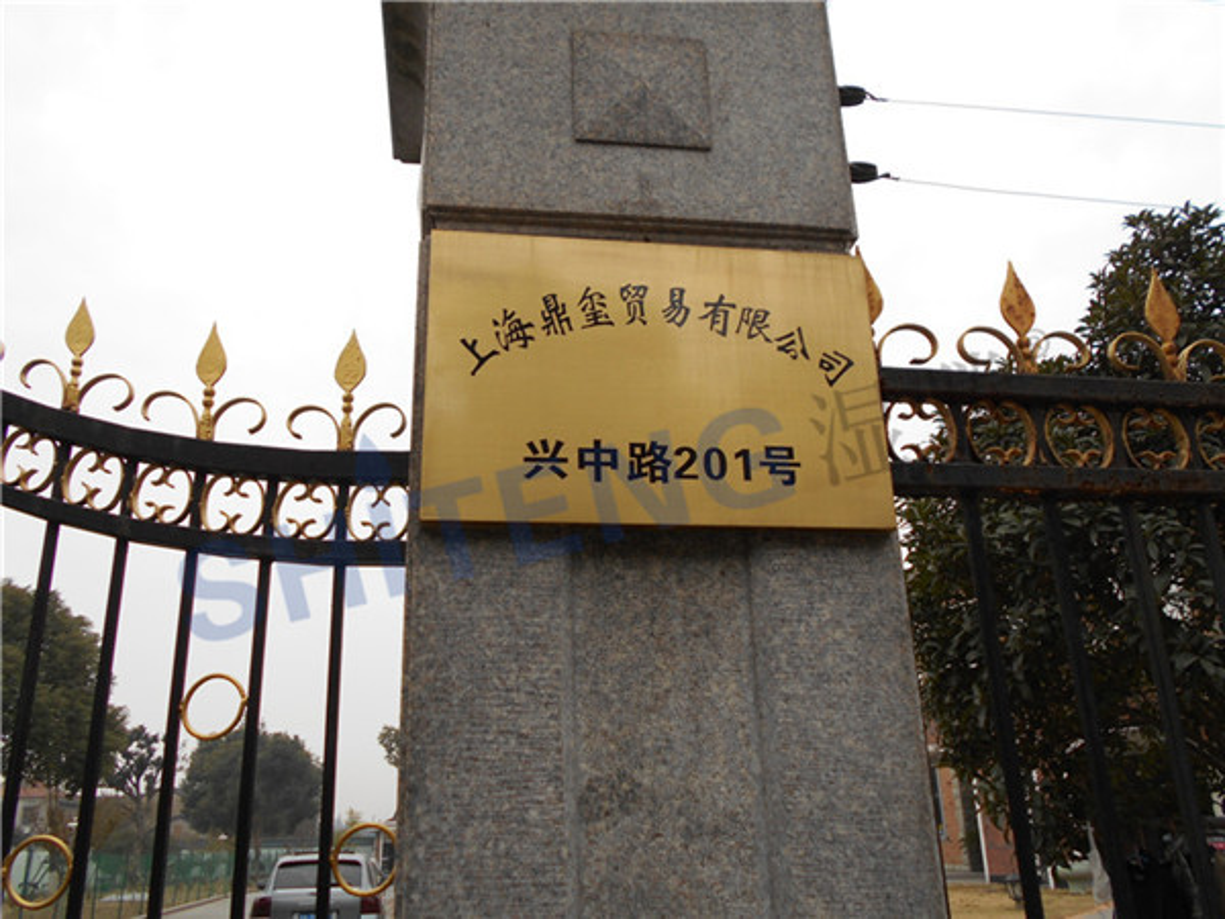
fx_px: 1062
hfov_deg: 60.0
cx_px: 612
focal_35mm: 30
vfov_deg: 46.8
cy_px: 460
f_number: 3.4
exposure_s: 1/160
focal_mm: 5.1
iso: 80
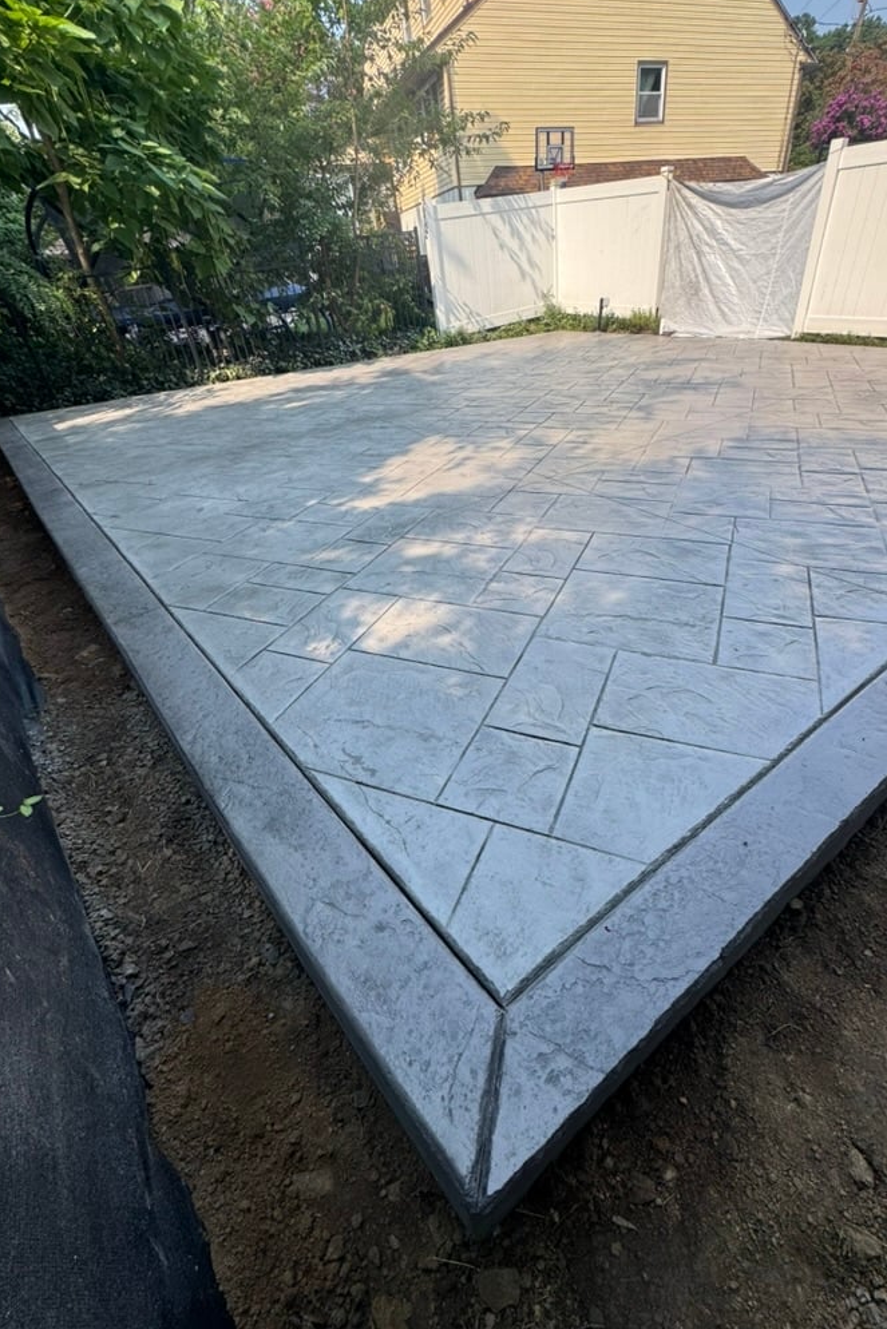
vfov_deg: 100.4
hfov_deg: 77.0
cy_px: 667
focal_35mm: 15
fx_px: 554
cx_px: 502
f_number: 2.2
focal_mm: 2.22
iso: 40
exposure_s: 1/596
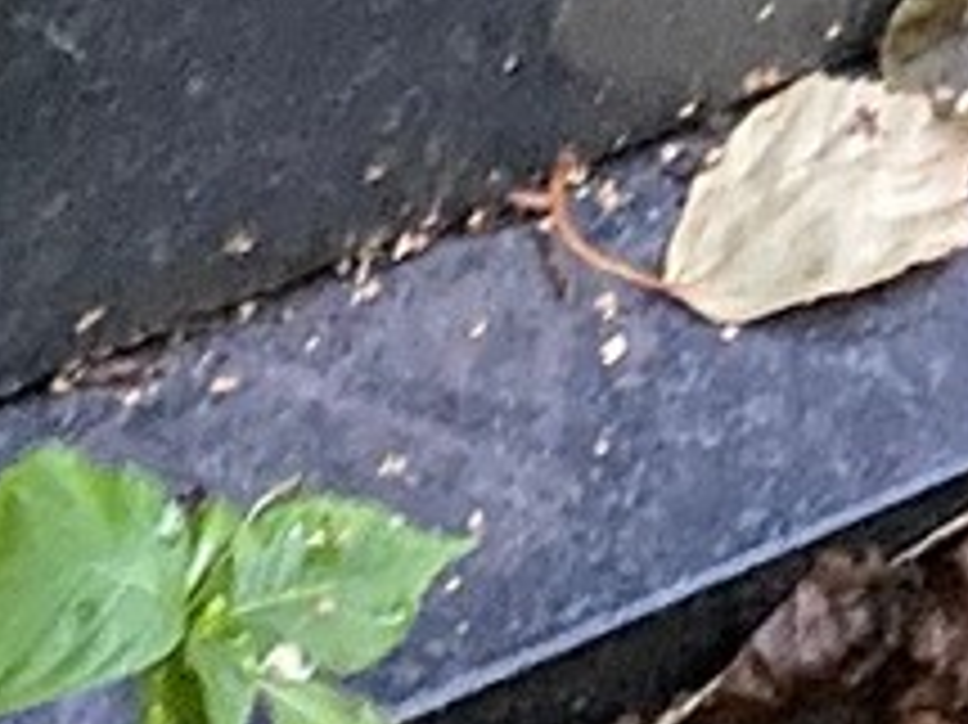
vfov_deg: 7.5
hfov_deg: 11.0
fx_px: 4863
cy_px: -1439
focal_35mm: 174
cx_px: 1423
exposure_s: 1/12
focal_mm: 4.25
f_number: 1.8
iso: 500
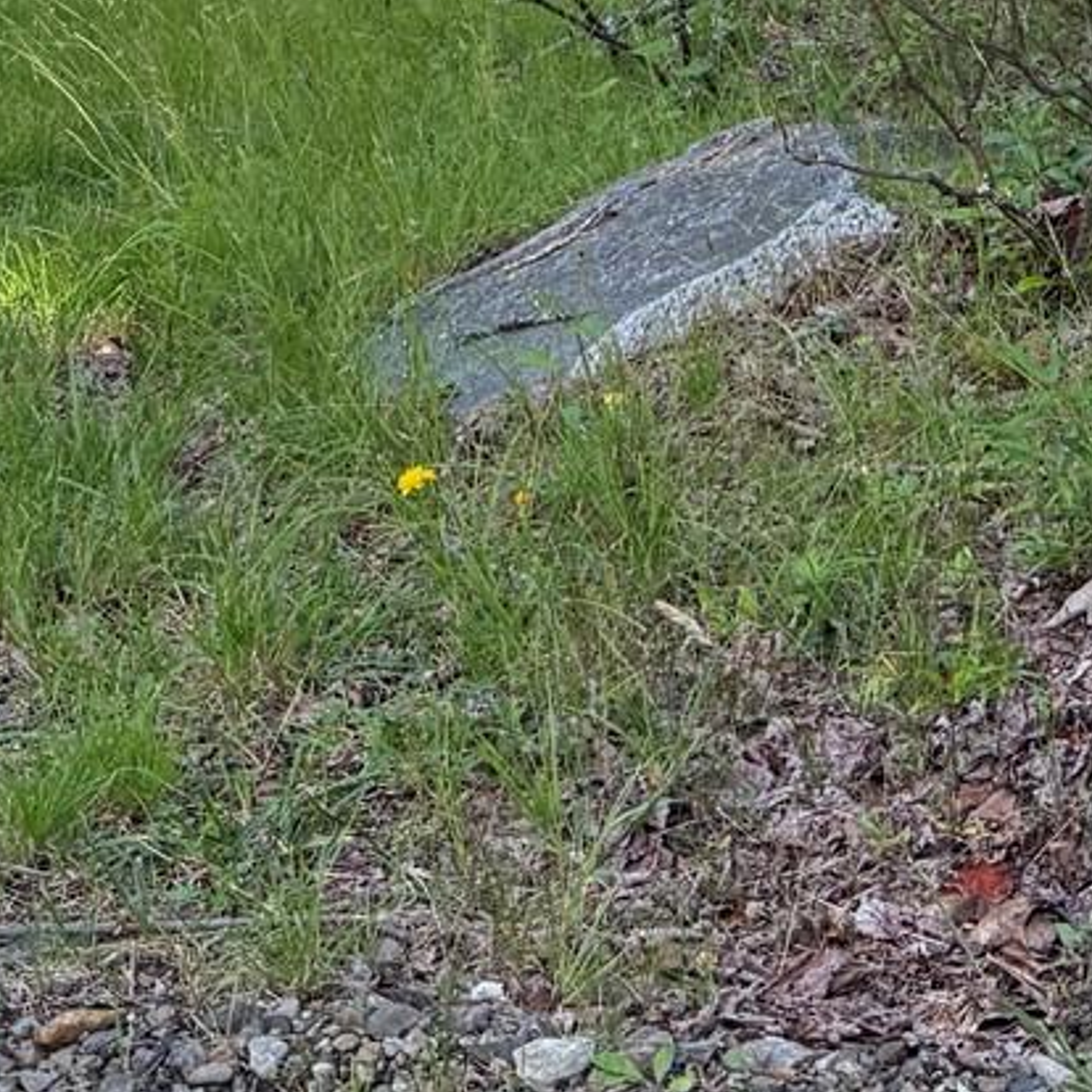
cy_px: -889
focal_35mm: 105
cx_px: 1026
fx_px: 3747
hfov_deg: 16.3
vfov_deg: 14.5
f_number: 1.78
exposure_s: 1/567
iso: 100
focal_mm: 6.76
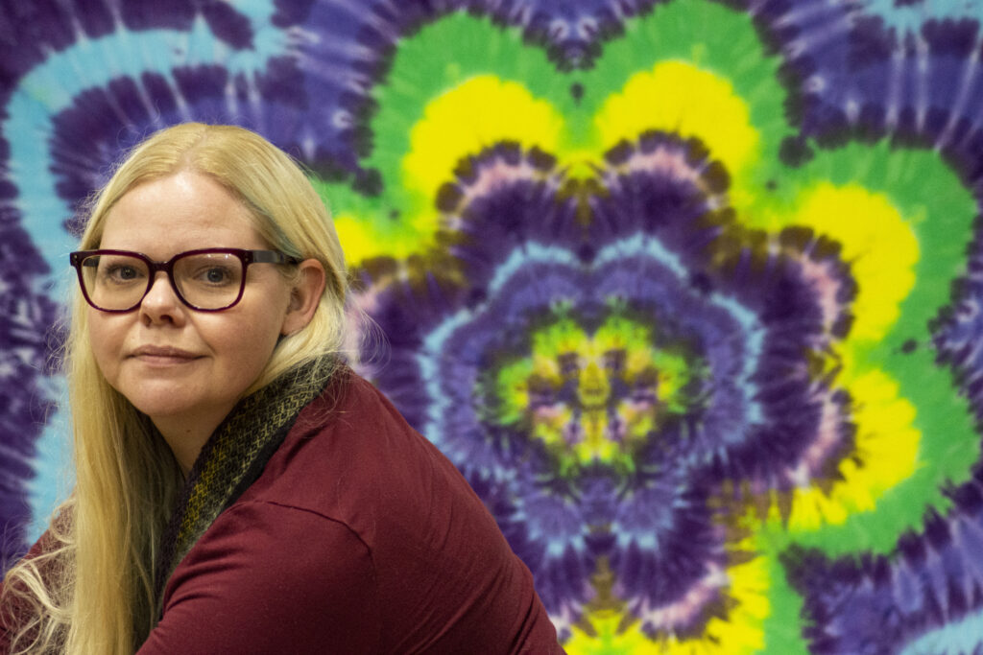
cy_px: 328
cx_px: 492
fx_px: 3891
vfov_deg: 9.6
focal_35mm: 142
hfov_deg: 14.4
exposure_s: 1/250
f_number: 4
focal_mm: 95
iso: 2500
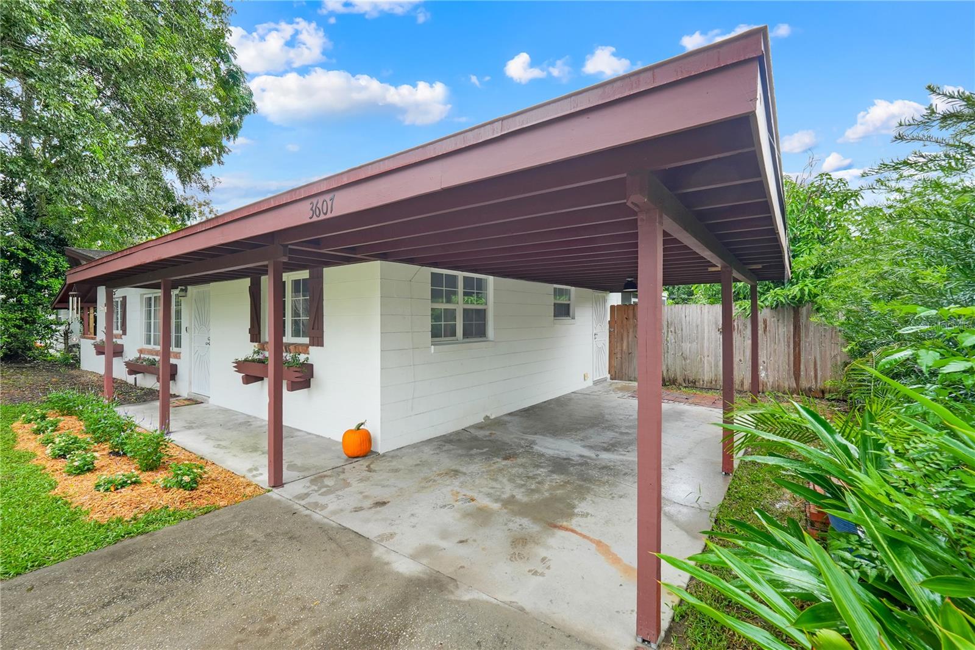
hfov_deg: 100.4
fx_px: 406
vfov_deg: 77.3
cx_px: 488
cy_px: 325
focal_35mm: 15
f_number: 9
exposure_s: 1/2
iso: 250
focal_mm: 10
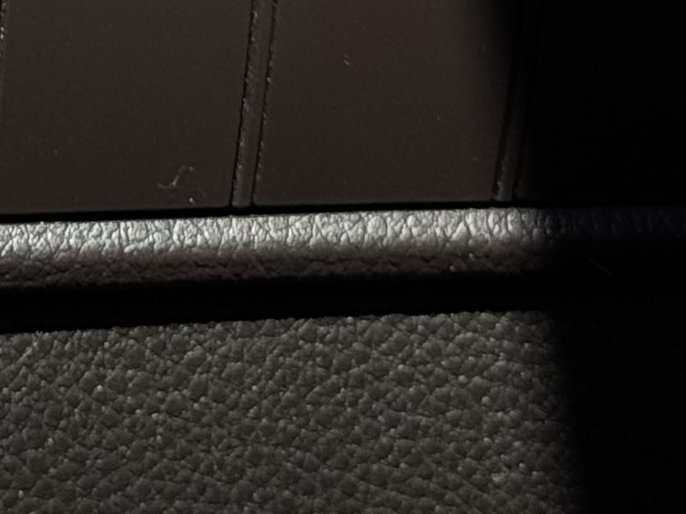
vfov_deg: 6.0
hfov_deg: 8.1
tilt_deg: -9.3
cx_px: -142
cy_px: -571
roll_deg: -0.6
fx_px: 4775
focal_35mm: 241
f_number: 1.78
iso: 64
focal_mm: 6.76
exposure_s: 1/1238
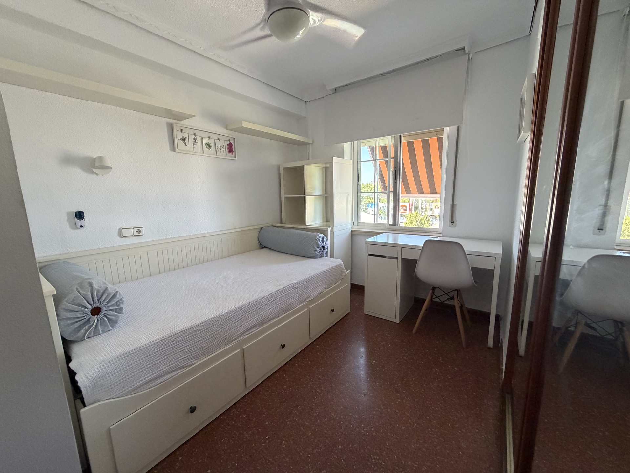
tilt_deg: -9.3
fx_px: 255
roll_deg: +1.7
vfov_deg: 85.7
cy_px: 236
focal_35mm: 14
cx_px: 315
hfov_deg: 102.1
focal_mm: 2.22
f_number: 2.2
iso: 320
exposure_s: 1/121
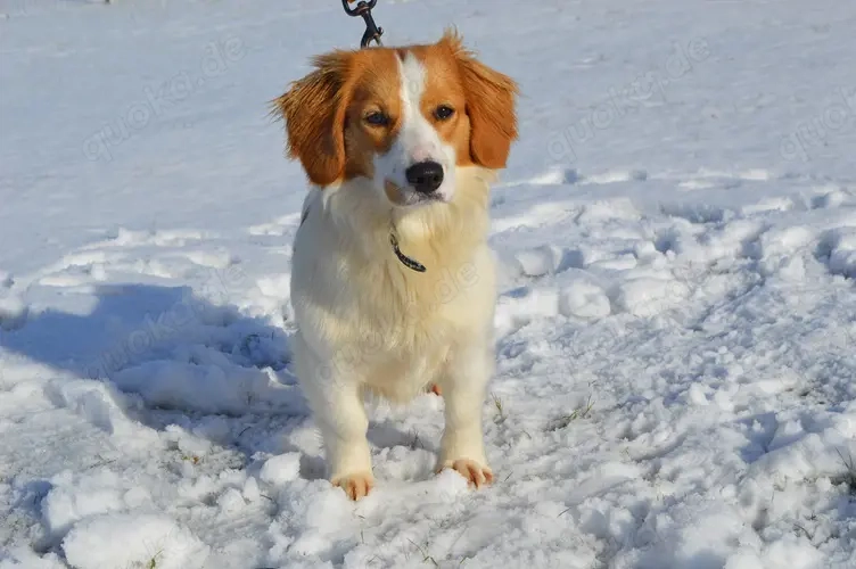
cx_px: 428
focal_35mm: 57
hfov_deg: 35.1
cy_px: 284
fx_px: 1354
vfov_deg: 23.7
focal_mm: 38
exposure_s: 1/400
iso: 100
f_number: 10
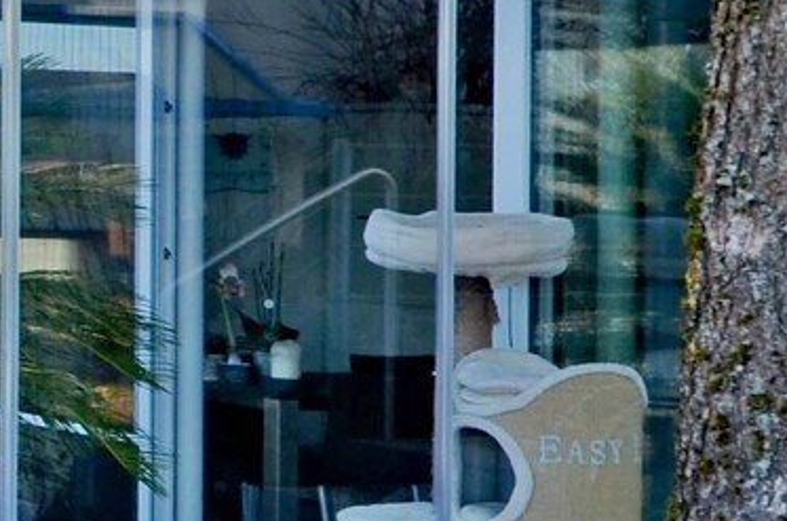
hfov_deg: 16.6
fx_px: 2247
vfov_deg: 13.1
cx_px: -629
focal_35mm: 103
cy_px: 483
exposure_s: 1/125
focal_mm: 10
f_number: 7.1
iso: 100
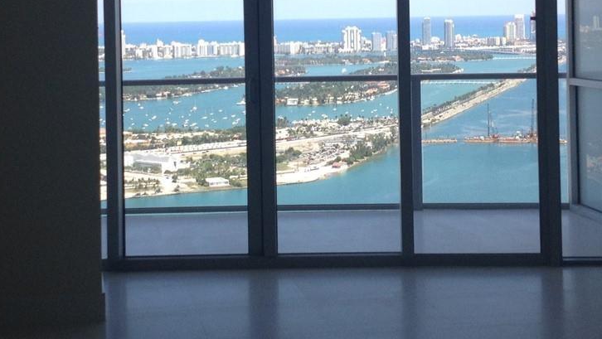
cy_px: 27
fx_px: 1341
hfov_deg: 25.3
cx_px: 284
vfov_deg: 14.3
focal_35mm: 84
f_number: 2.4
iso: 64
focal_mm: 4.28
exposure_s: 1/339
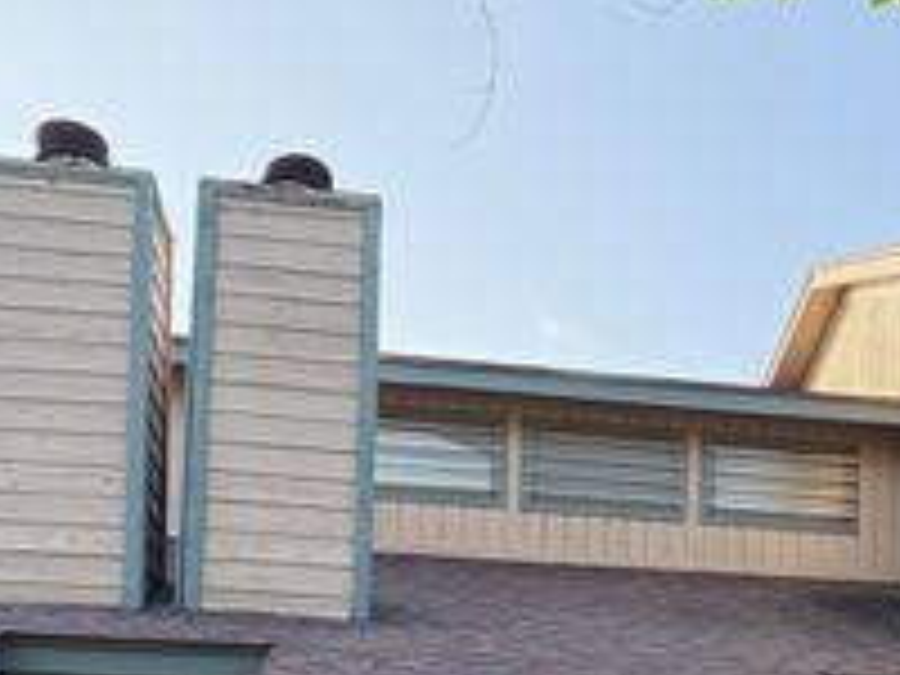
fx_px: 1560
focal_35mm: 60
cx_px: 675
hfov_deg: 31.6
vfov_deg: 22.8
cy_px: 763
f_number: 1.78
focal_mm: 6.76
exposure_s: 1/742
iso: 100
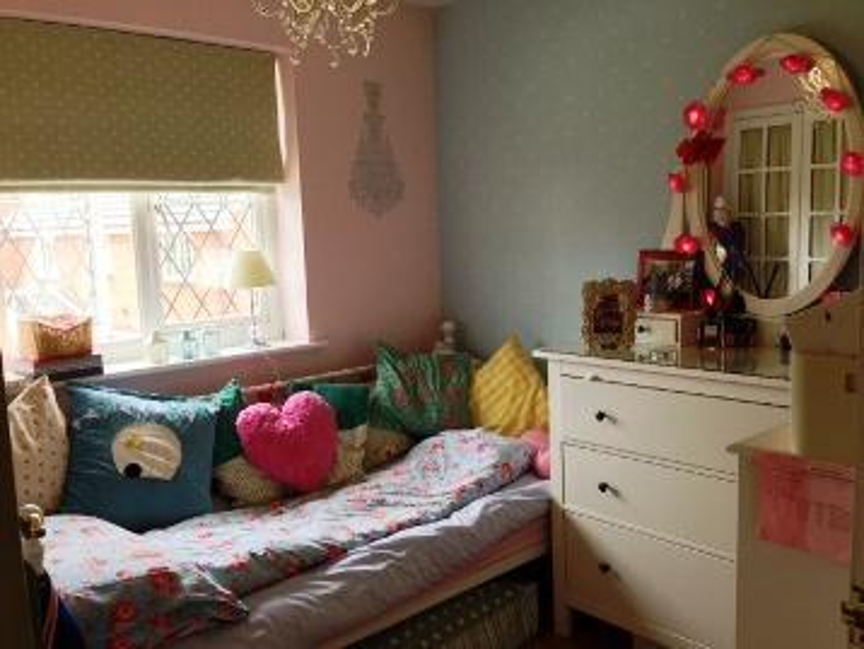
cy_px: 324
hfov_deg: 55.3
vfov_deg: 43.0
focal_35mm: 33
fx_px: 824
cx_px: 432
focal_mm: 4.13
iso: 64
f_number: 2.4
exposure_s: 1/30
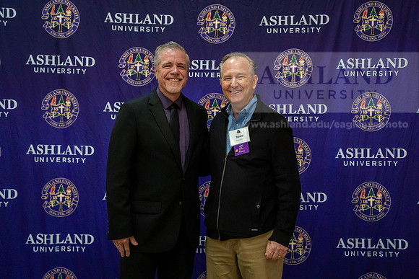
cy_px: 138
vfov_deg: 30.3
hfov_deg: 44.1
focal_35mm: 44
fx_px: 517
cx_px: 211
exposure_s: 1/400
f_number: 2.8
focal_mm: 43
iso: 5000
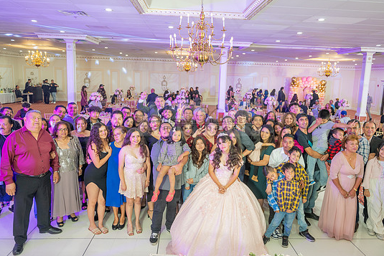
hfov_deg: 69.4
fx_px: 277
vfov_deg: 49.5
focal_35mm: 26
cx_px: 200
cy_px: 119
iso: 640
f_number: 2.8
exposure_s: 1/80
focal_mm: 24
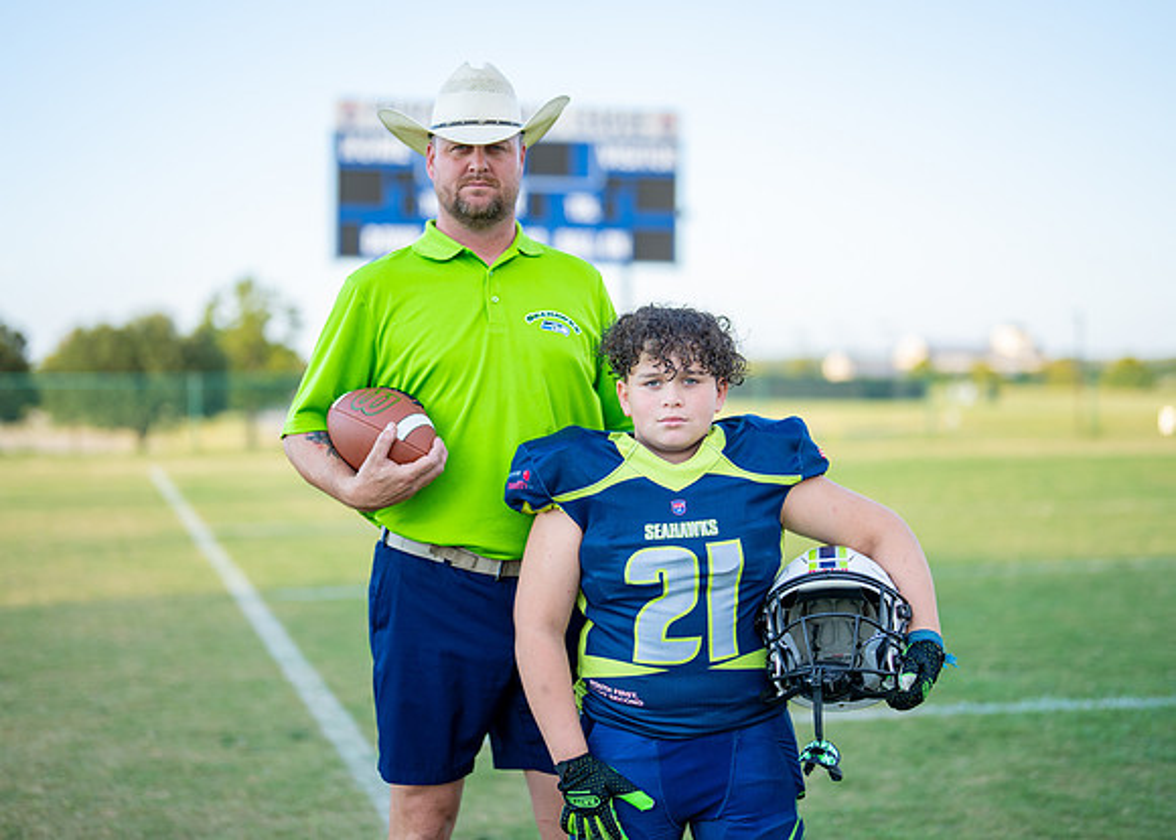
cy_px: 380
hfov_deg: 32.8
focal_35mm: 60
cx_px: 576
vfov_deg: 23.8
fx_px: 1995
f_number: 1.2
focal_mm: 50
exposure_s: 1/1600
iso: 100
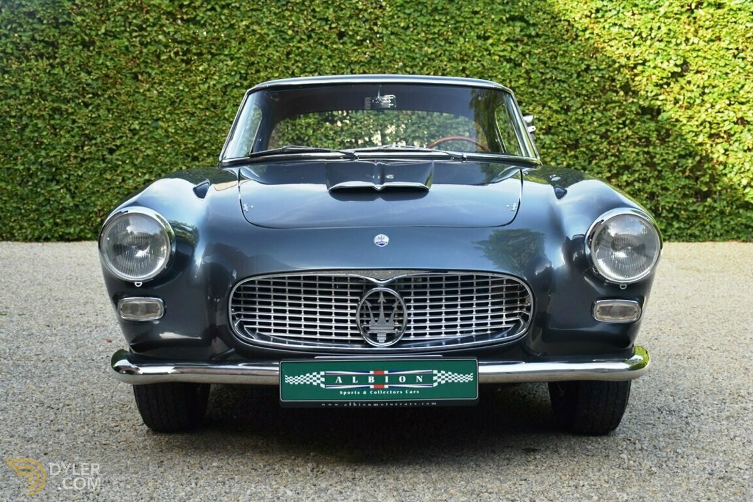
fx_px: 941
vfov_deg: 29.9
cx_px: 376
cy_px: 251
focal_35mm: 45
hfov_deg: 43.6
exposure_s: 1/125
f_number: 4
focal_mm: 30
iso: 200
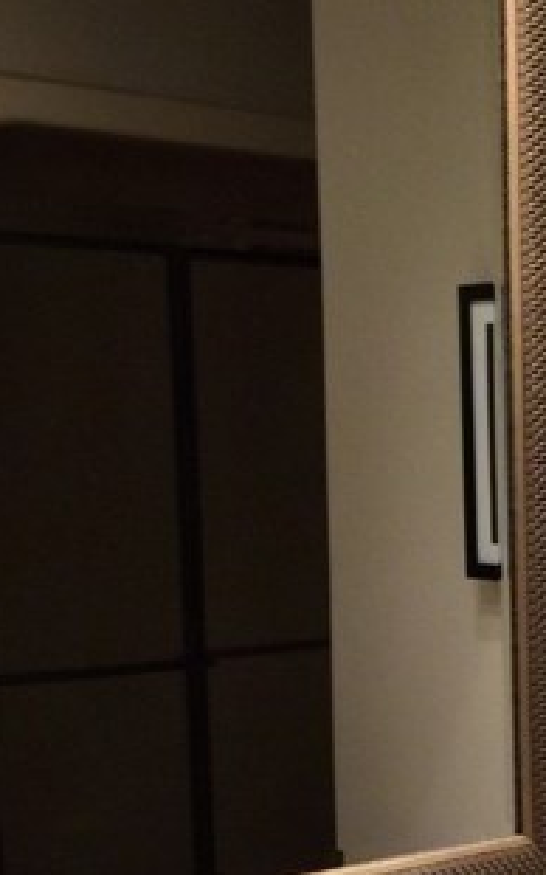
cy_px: 743
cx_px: 659
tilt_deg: -8.4
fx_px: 1812
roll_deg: +0.8
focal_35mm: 76
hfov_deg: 16.4
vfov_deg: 26.5
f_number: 2.2
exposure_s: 1/30
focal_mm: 4.15
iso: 40
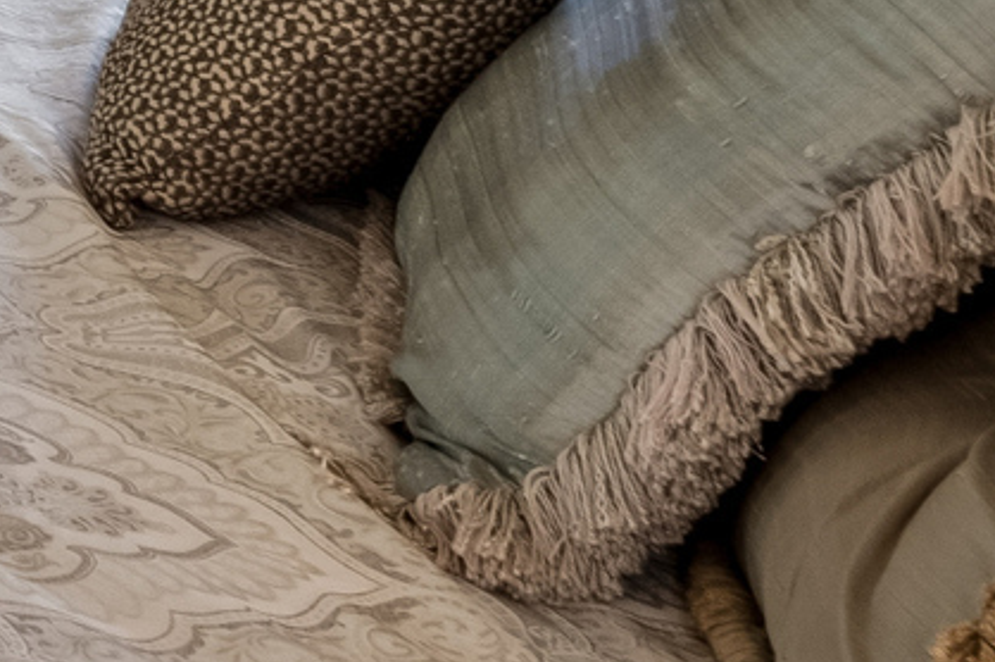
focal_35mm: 103
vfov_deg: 11.1
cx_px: -2016
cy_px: -926
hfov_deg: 11.3
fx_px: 2844
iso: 400
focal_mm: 14
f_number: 13
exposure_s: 1/2.5
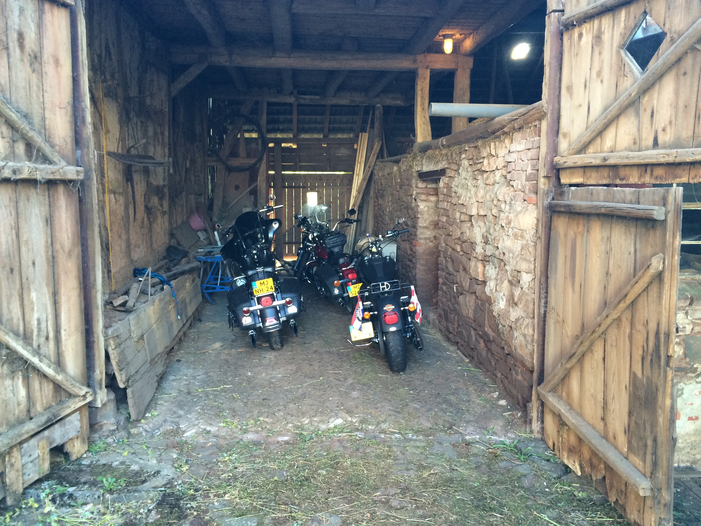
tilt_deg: -4.9
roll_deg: +1.8
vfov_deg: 48.2
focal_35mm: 29
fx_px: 587
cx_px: 350
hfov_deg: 61.7
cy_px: 263
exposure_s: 1/30
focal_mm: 4.15
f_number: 2.2
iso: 50
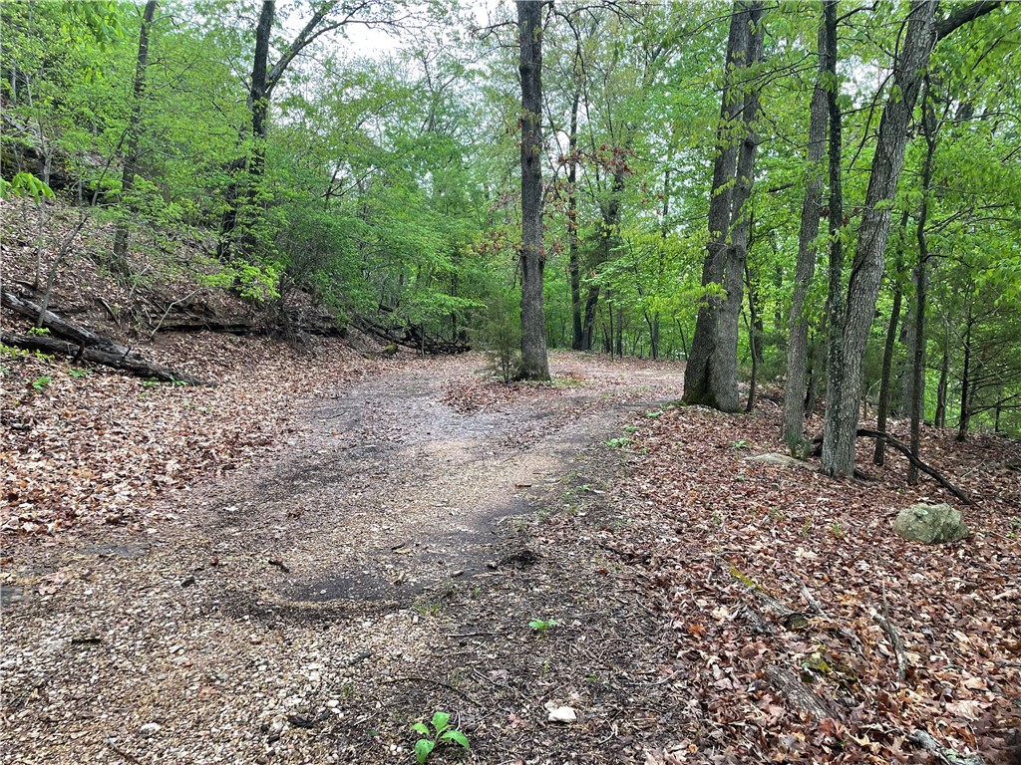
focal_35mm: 26
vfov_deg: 53.1
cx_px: 510
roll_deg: +2.1
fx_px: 767
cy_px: 382
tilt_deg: -2.7
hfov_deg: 67.3
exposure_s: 1/121
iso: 40
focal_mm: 4.2
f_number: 1.6
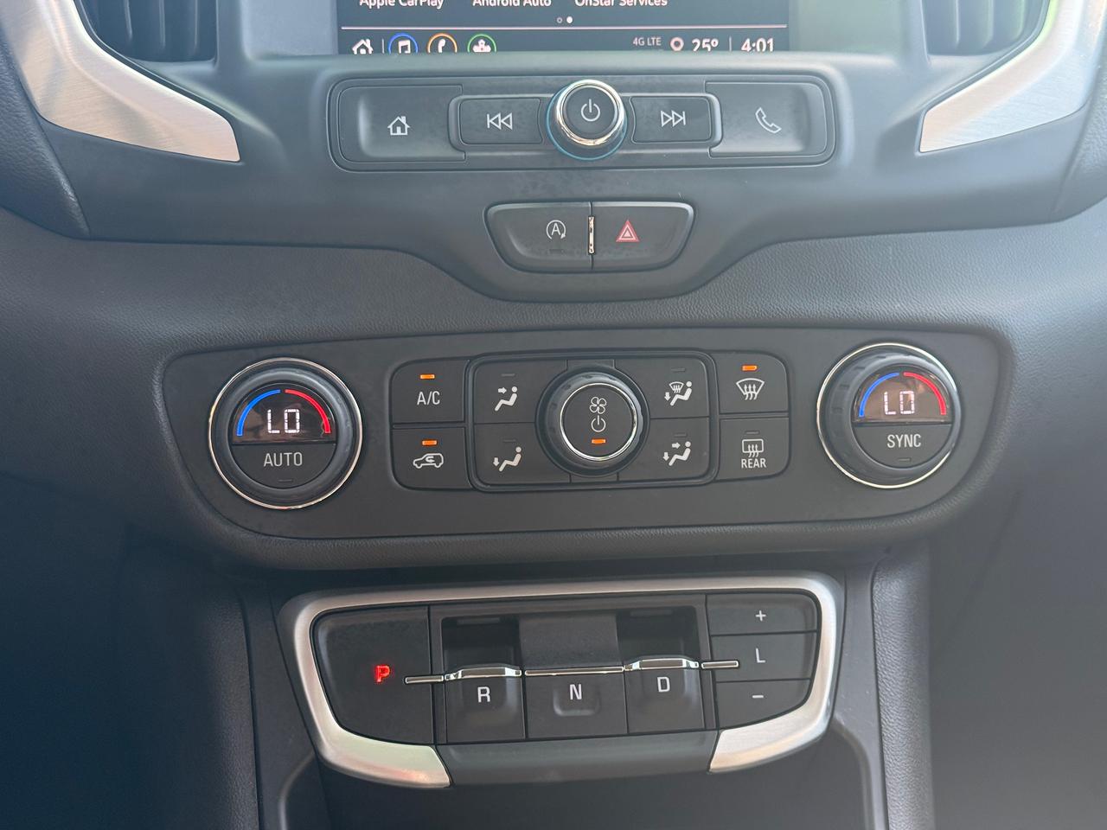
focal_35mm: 48
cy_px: 415
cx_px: 554
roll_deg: -0.7
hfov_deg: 39.7
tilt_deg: -14.5
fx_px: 1535
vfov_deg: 30.3
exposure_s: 1/229
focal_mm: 6.76
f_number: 1.78
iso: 160
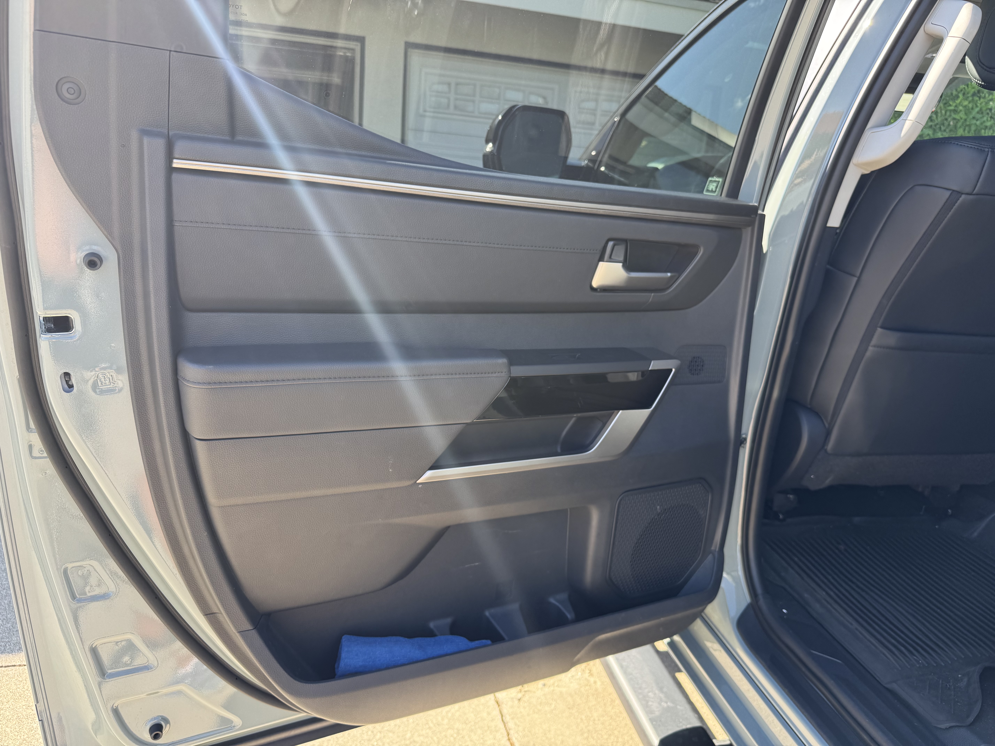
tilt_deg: -11.9
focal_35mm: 24
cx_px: 498
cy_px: 373
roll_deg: -4.5
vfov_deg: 56.8
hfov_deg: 71.6
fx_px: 690
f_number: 1.78
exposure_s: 1/349
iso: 80
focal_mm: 6.76
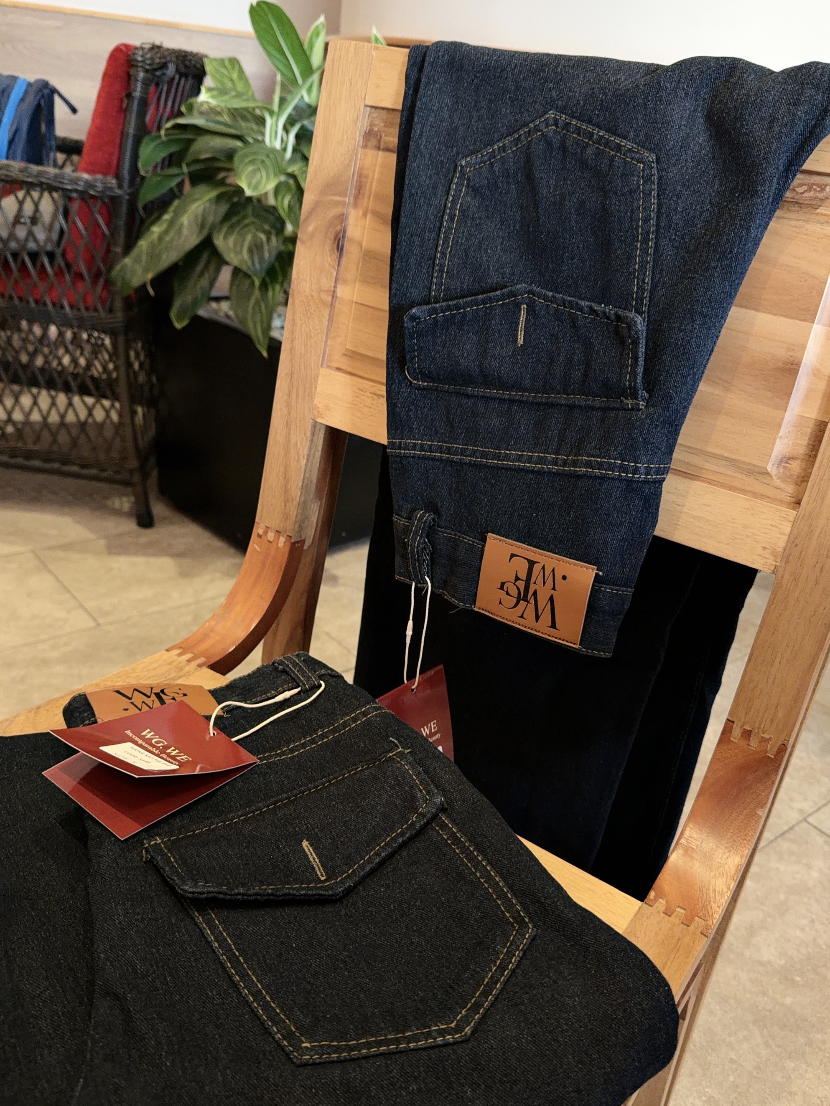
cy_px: 553
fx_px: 767
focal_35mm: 24
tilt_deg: -26.1
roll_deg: -15.6
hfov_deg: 56.8
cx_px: 415
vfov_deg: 71.6
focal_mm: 6.76
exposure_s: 1/50
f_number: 1.78
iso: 320
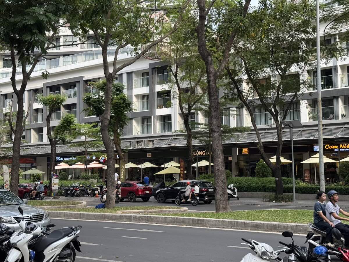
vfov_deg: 30.3
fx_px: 484
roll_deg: +1.8
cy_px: 131
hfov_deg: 39.7
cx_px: 174
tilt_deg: +4.7
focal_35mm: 48
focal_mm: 6.76
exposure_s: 1/334
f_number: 1.78
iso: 64
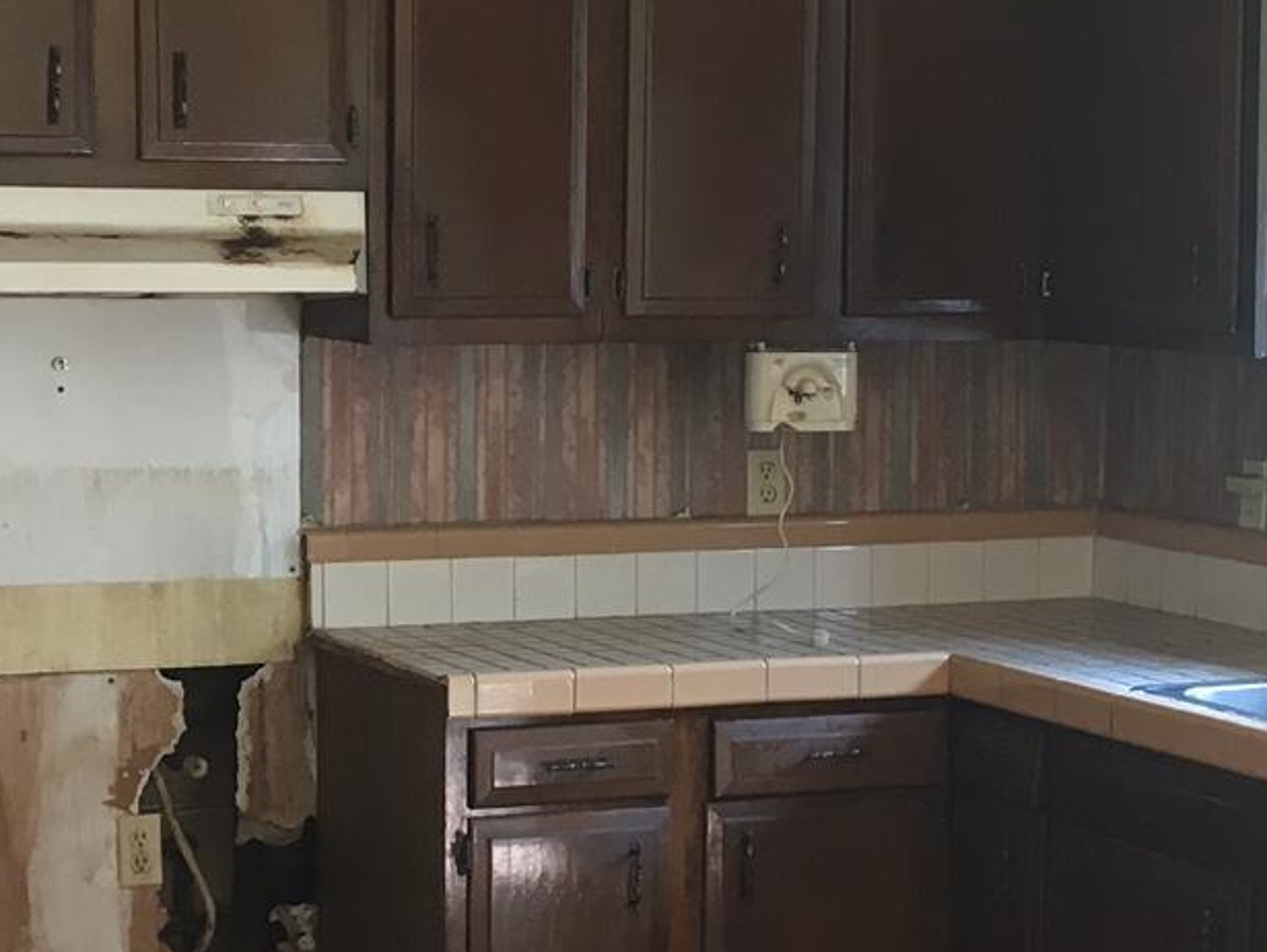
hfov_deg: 20.6
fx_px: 3479
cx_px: 661
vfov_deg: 15.5
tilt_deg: -8.2
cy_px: 694
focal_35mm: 95
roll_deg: +1.1
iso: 64
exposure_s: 1/30
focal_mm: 4.15
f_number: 2.2
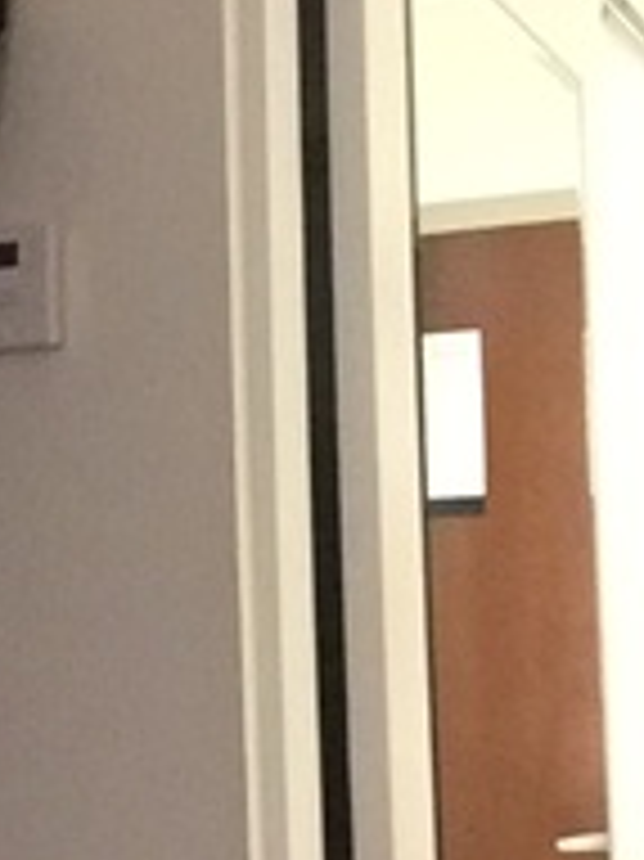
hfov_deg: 13.1
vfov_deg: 18.9
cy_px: 441
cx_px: -432
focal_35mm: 104
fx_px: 2583
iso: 640
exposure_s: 1/15
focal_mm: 2.65
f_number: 2.2
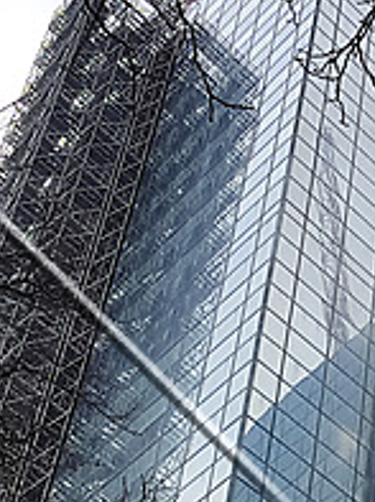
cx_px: 381
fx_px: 1724
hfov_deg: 12.3
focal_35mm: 119
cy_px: 604
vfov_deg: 15.9
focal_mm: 4.2
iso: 40
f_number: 1.7
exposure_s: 1/1036
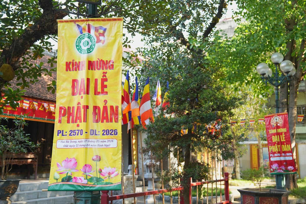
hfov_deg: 45.4
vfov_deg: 31.2
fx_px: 365
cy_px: 102
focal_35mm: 43
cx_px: 153
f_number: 2.8
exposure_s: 1/125
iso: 250
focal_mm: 43
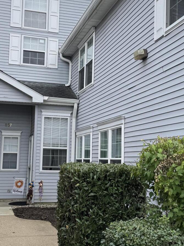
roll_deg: -4.2
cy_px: 113
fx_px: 383
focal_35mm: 54
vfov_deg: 35.5
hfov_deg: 27.0
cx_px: 92
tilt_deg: +7.3
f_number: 1.78
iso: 80
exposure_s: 1/1597
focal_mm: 6.76
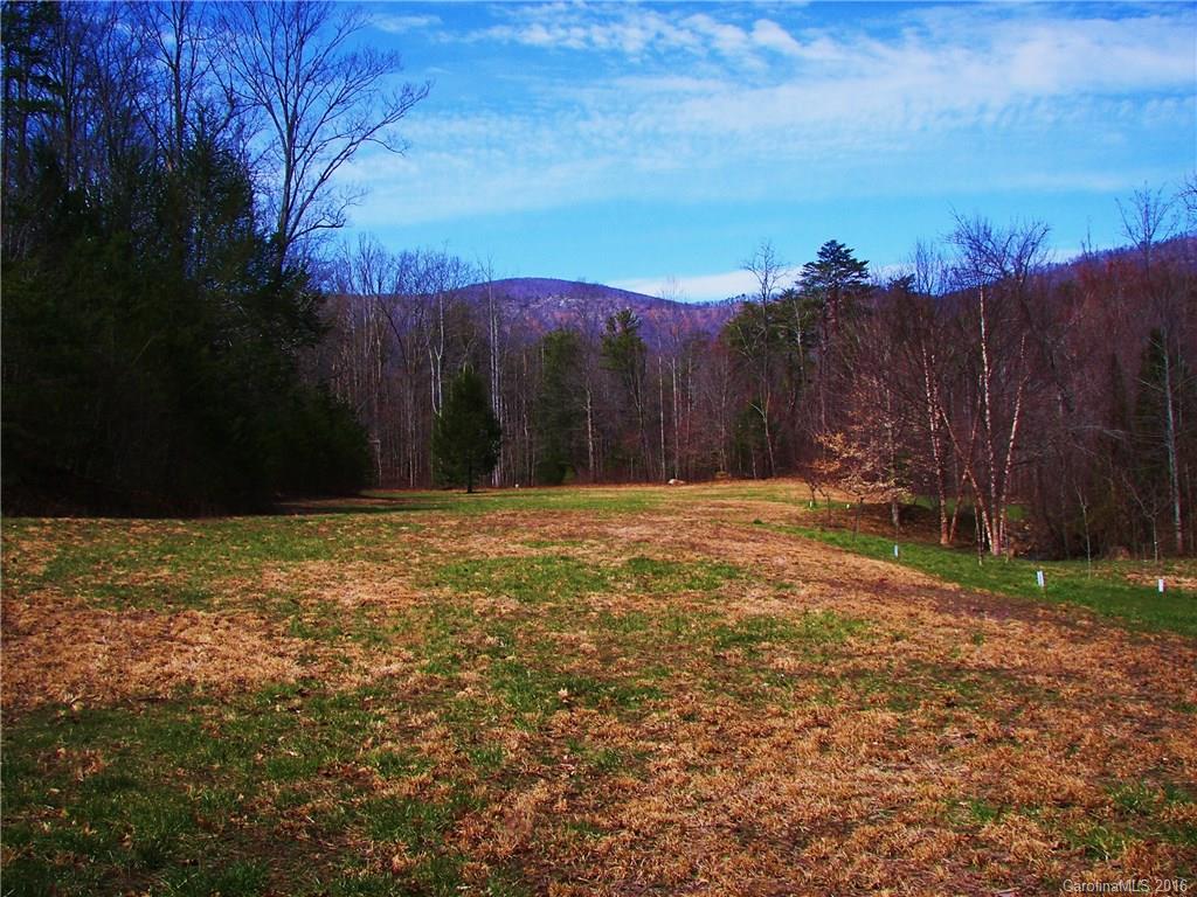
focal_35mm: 36
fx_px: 1245
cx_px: 598
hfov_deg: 51.4
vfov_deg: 39.7
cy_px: 448
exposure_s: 1/640
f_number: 2.8
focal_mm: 6
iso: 50
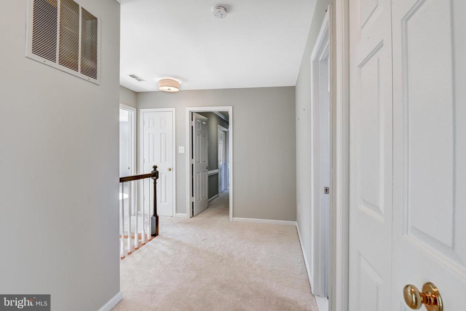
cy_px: 156
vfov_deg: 70.5
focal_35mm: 17
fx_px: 220
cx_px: 233
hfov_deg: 93.2
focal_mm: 17
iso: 400
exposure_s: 1/40
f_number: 8
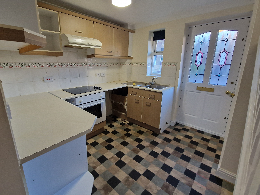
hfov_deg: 98.0
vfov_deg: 81.7
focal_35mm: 15
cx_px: 120
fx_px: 113
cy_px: 94
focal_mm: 2.2
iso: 160
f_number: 2.2
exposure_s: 1/50
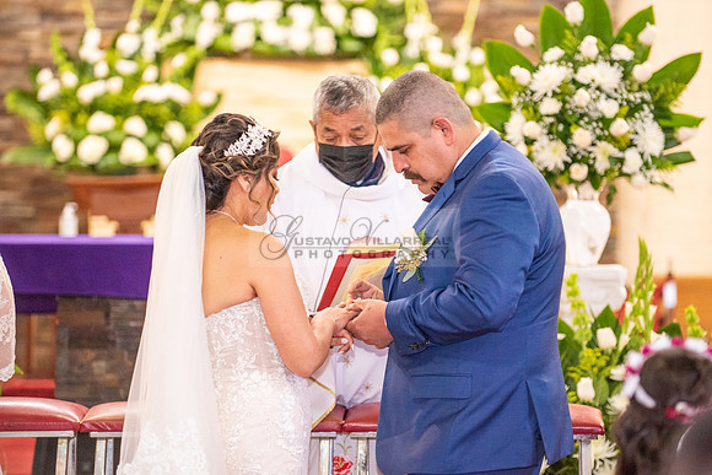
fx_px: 3467
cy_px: 241
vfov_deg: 7.8
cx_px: 383
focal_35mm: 175
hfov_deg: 11.7
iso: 2000
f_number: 2.8
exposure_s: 1/160
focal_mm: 150
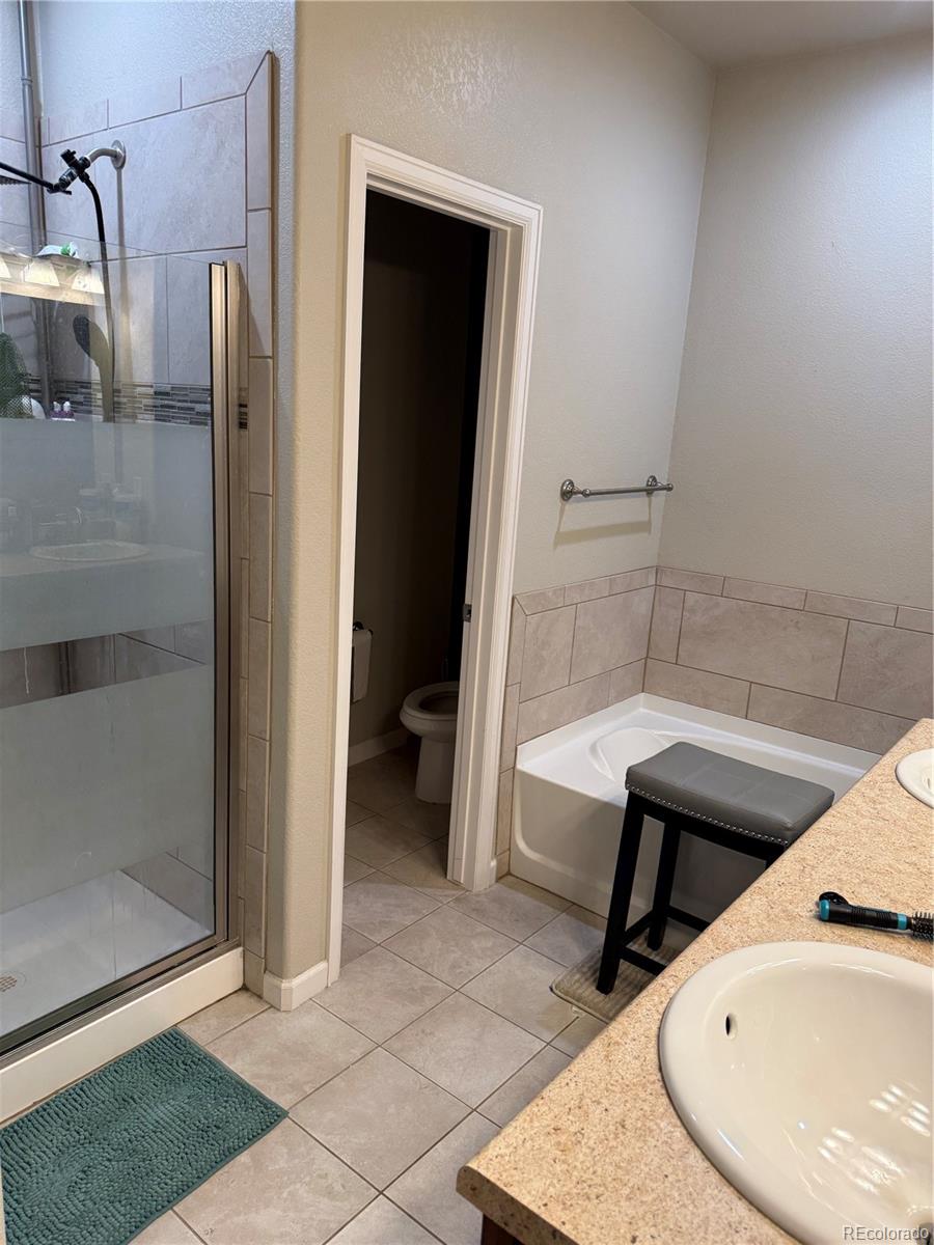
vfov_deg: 71.6
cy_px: 622
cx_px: 467
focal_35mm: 24
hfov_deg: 56.8
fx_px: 863
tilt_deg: -14.3
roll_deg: -2.6
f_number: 1.78
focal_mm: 6.76
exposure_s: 1/120
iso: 200
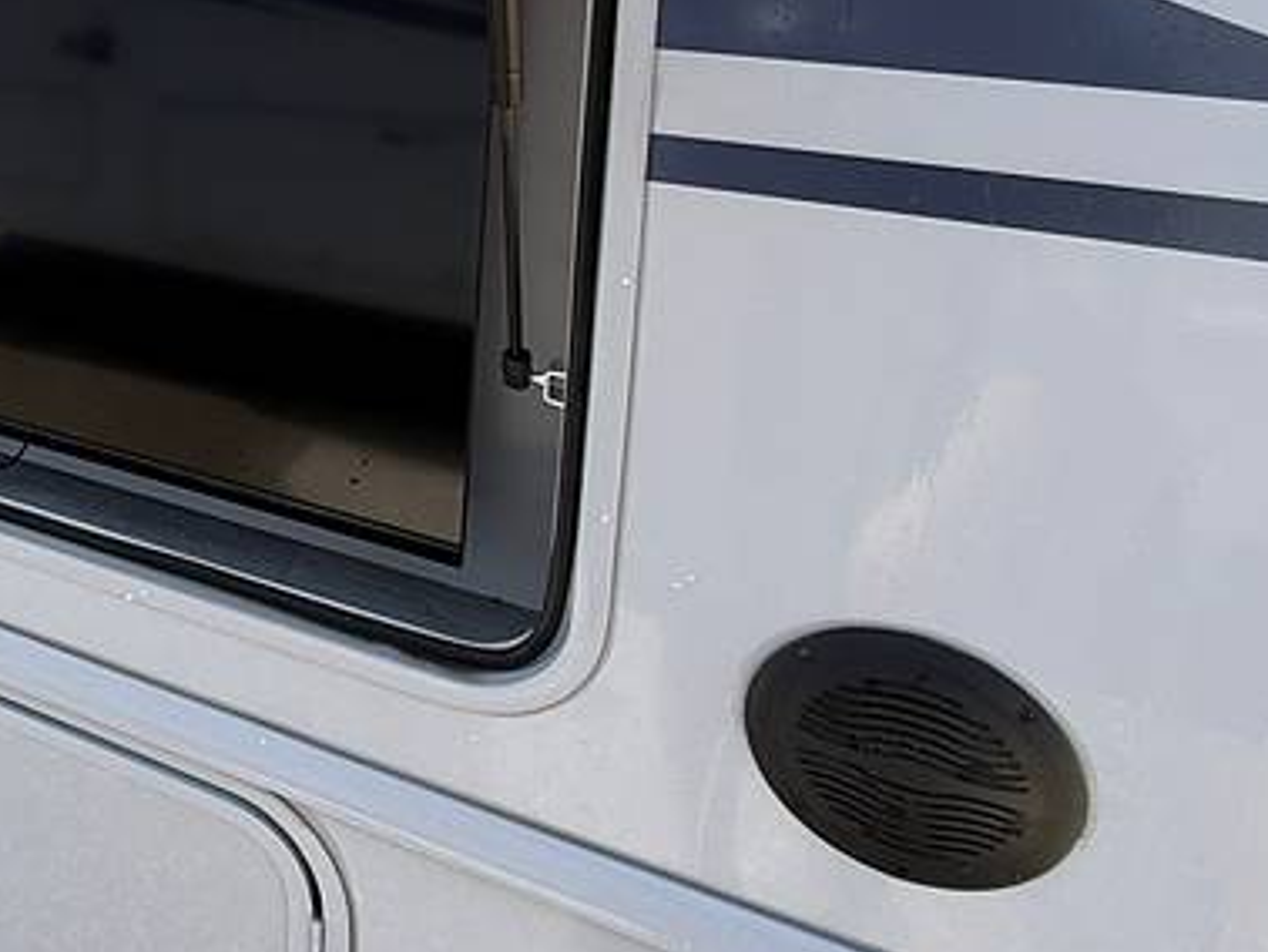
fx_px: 1356
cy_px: -10
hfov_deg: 38.2
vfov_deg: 34.9
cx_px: -231
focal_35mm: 37
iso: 50
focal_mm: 2.22
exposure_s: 1/502
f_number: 2.2
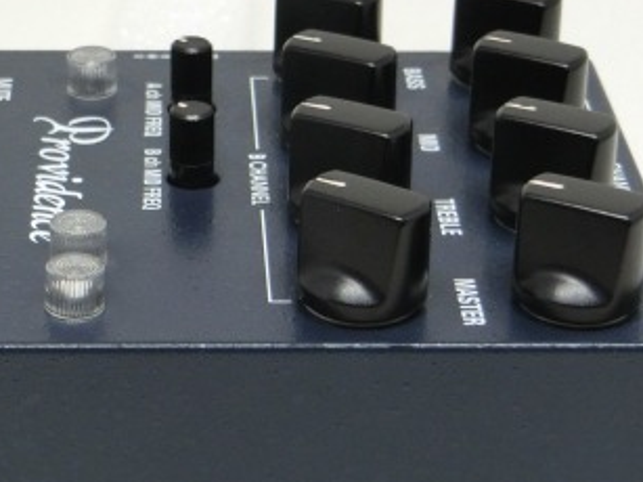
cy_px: 312
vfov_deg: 11.8
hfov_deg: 15.7
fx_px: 2321
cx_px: 212
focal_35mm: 125
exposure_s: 1/125
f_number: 5
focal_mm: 10.7
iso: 320
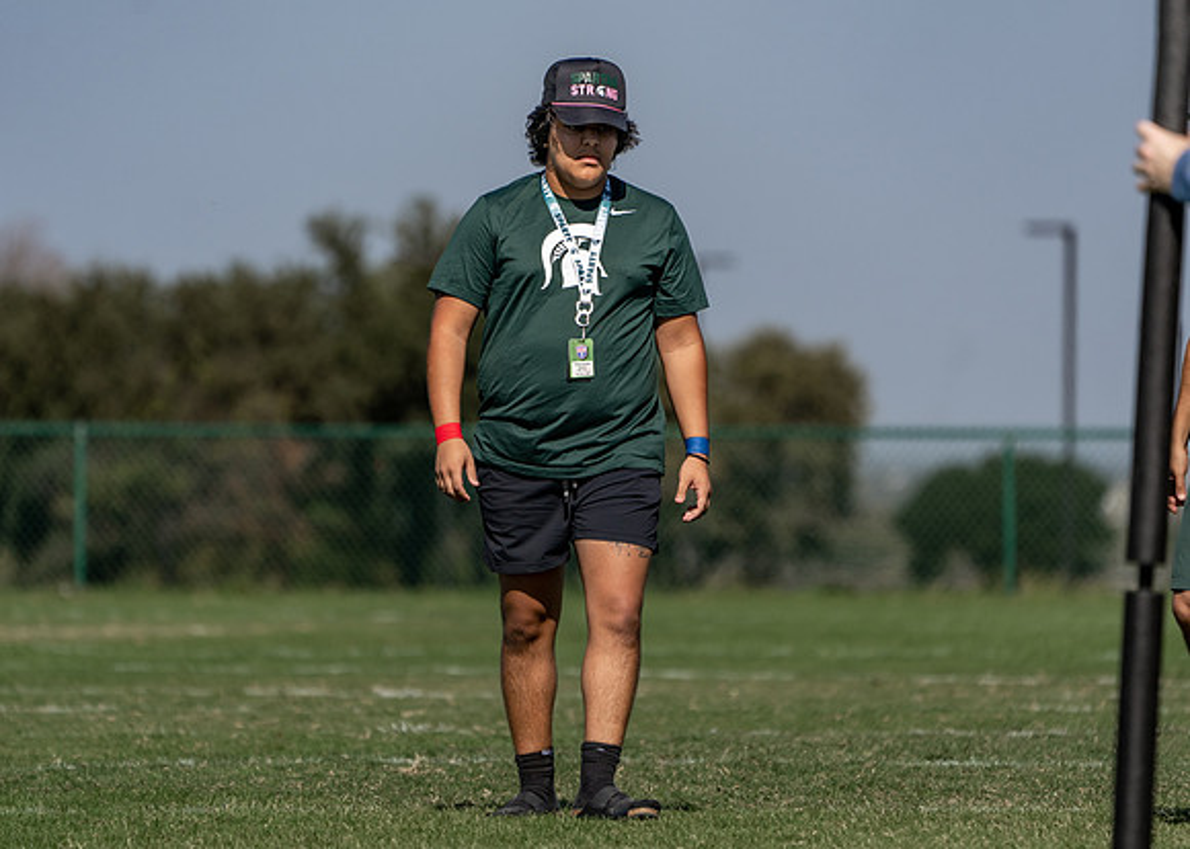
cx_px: 595
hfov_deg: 4.9
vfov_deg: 3.5
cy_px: 391
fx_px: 13975
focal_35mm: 414
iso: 100
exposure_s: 1/1600
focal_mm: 345
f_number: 5.6
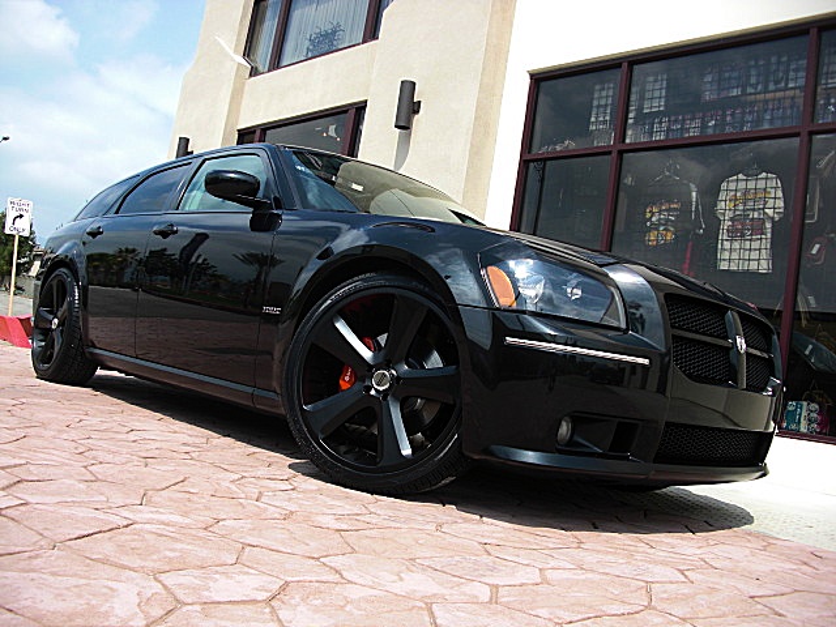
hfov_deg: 51.4
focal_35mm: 36
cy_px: 314
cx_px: 418
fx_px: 869
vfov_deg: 39.7
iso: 50
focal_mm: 6.3
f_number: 2.8
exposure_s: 1/640
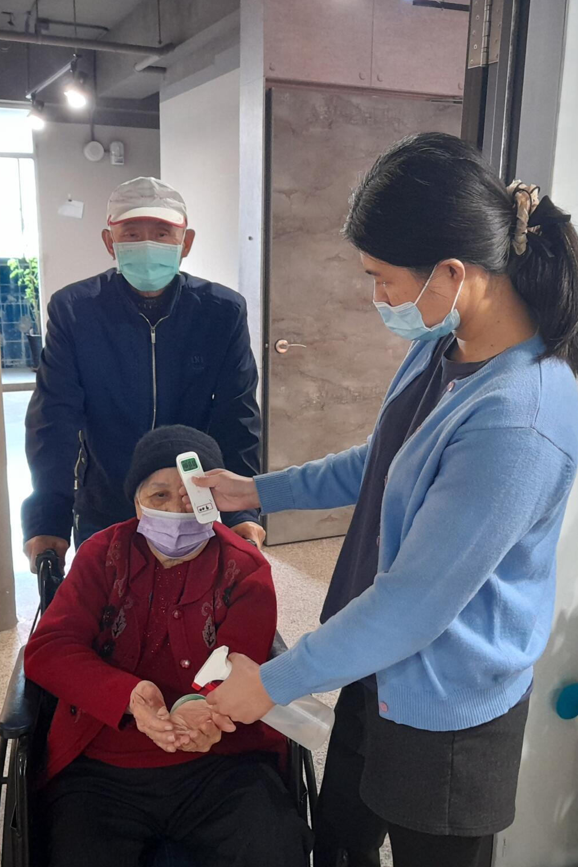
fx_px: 843
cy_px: 433
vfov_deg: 54.4
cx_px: 284
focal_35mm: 35
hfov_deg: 37.9
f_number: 2
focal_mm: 4.6
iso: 500
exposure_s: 1/24
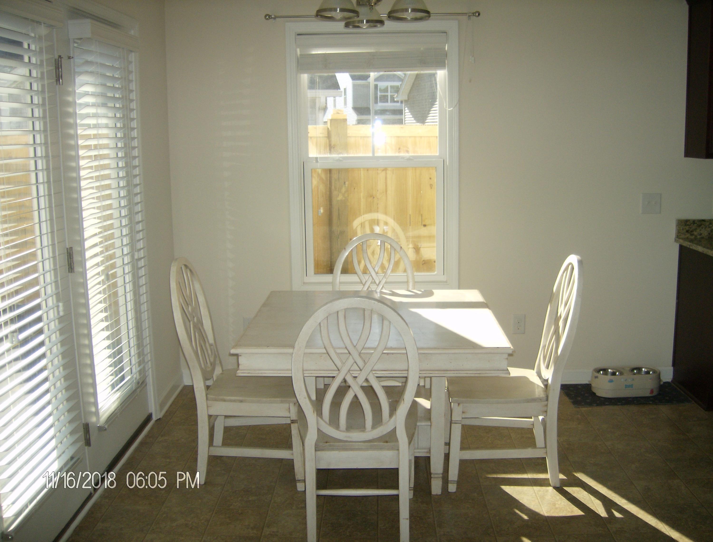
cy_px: 271
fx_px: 745
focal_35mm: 36
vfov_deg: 40.0
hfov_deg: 51.1
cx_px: 356
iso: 100
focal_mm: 6
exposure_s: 1/473
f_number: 2.8
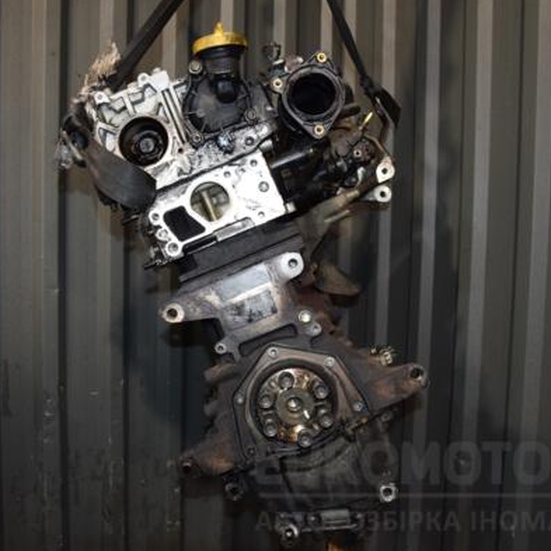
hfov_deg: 47.0
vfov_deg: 47.2
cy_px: 276
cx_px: 229
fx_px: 630
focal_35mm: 35
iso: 800
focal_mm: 18
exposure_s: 1/60
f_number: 5
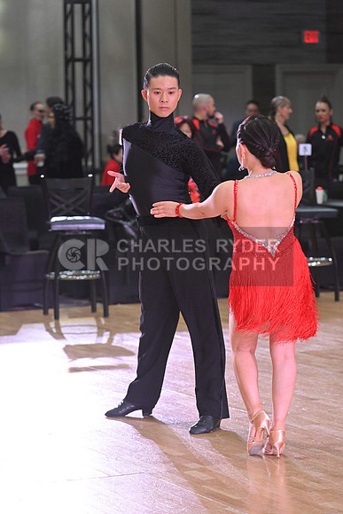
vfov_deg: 15.8
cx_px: 172
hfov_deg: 10.6
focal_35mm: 130
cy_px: 257
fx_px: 1857
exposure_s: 1/400
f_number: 4.5
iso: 3200
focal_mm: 130
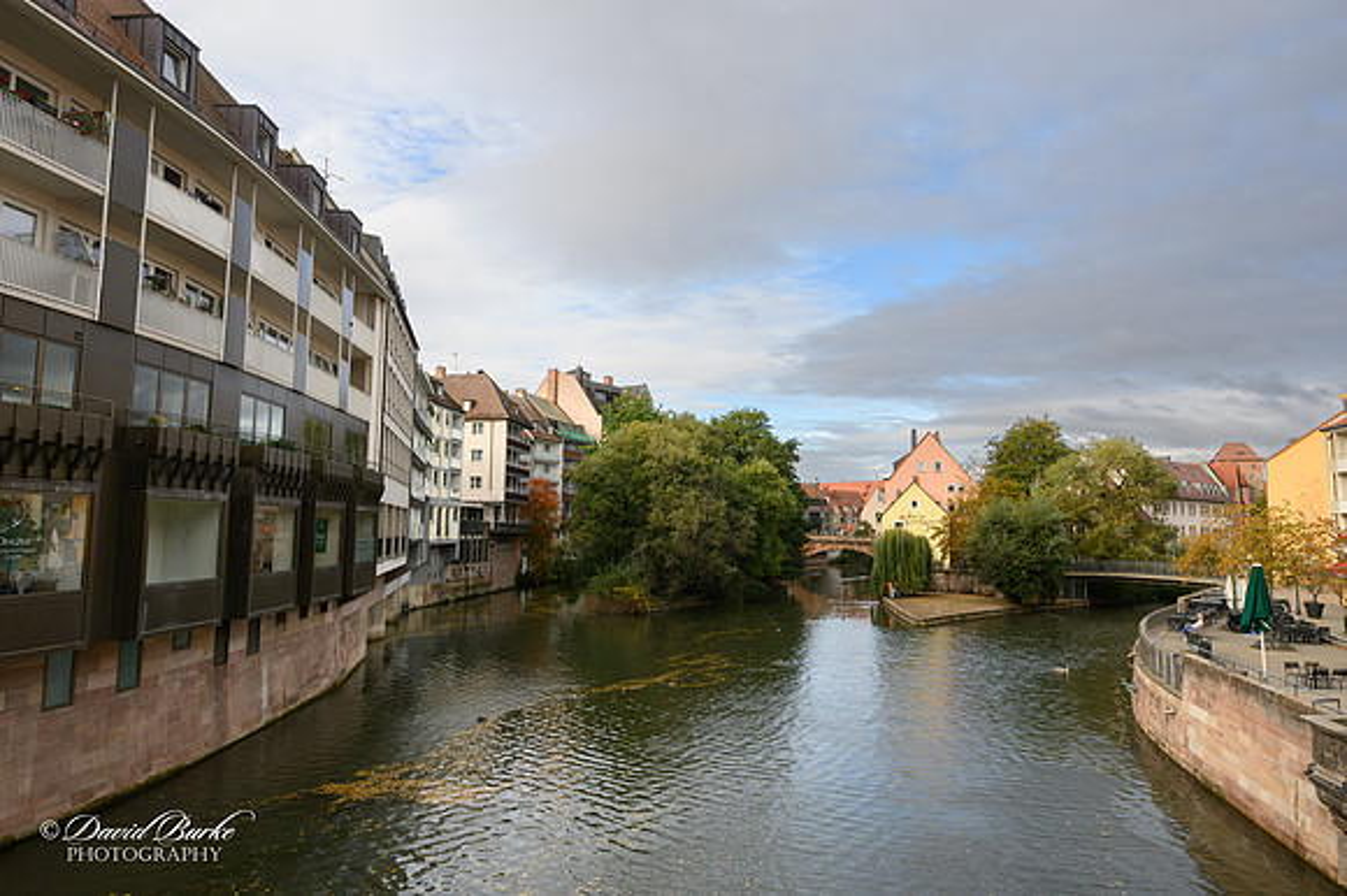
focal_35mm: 22
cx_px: 674
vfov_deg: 57.2
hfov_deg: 78.6
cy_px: 448
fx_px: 823
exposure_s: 1/250
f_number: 8
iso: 360
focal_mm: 15
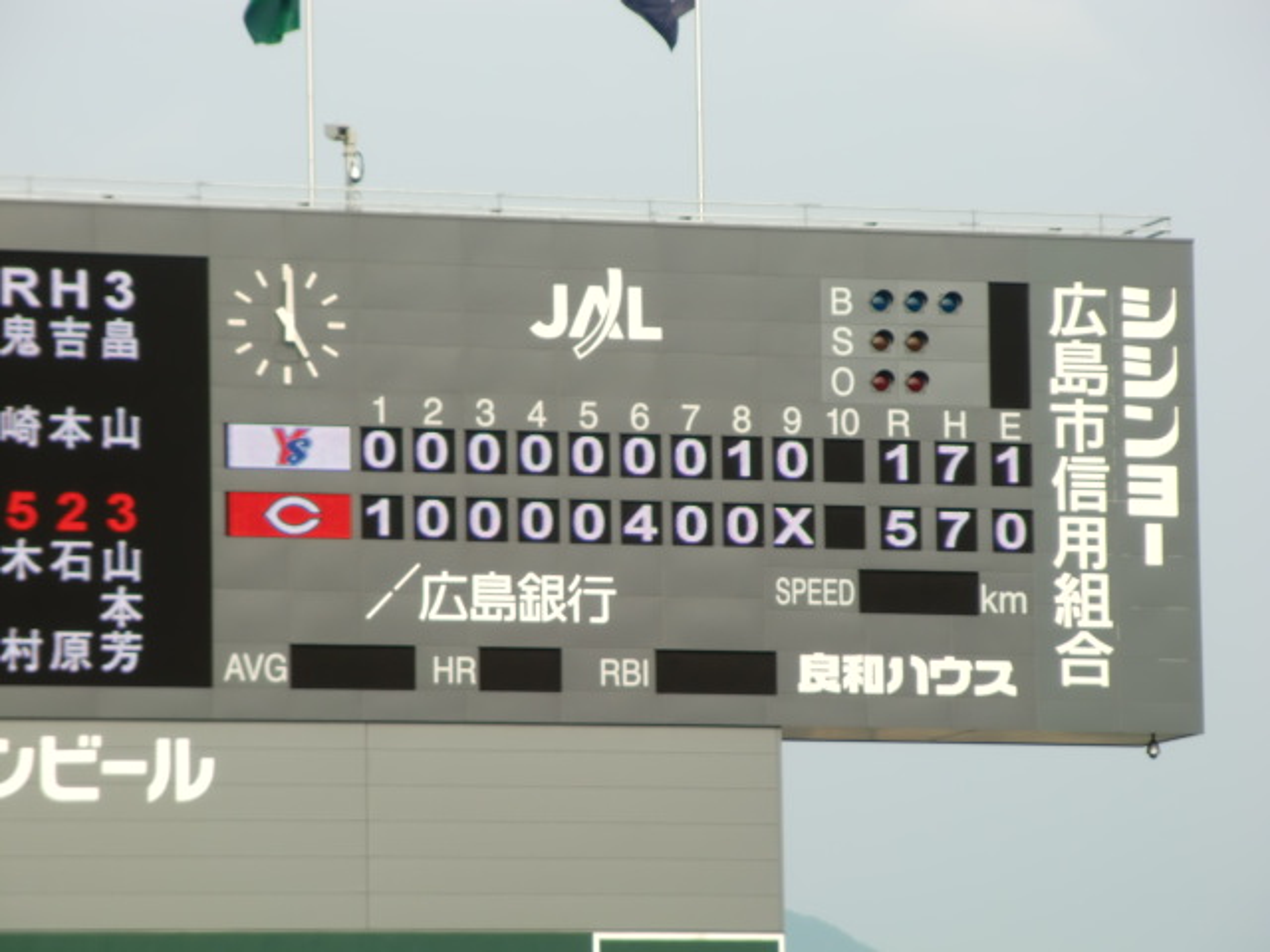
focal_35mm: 240
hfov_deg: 8.2
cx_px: 635
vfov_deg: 6.2
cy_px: 476
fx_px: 8805
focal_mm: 43
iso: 64
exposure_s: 1/250
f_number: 5.8
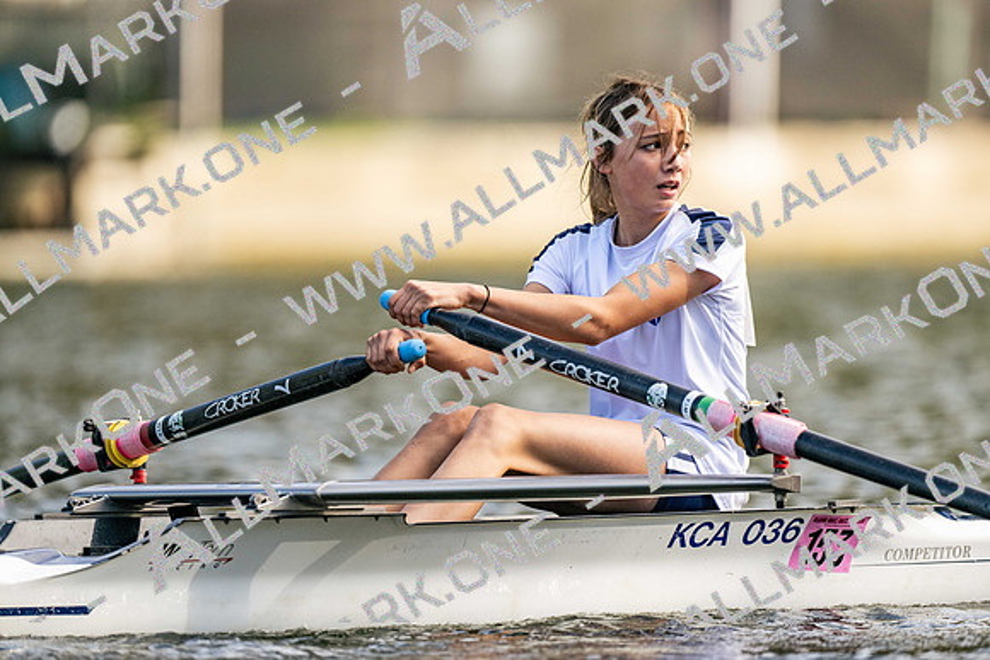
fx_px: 16503
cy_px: 330
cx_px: 495
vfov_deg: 2.3
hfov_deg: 3.4
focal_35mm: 600
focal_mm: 600
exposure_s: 1/2500
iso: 500
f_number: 4
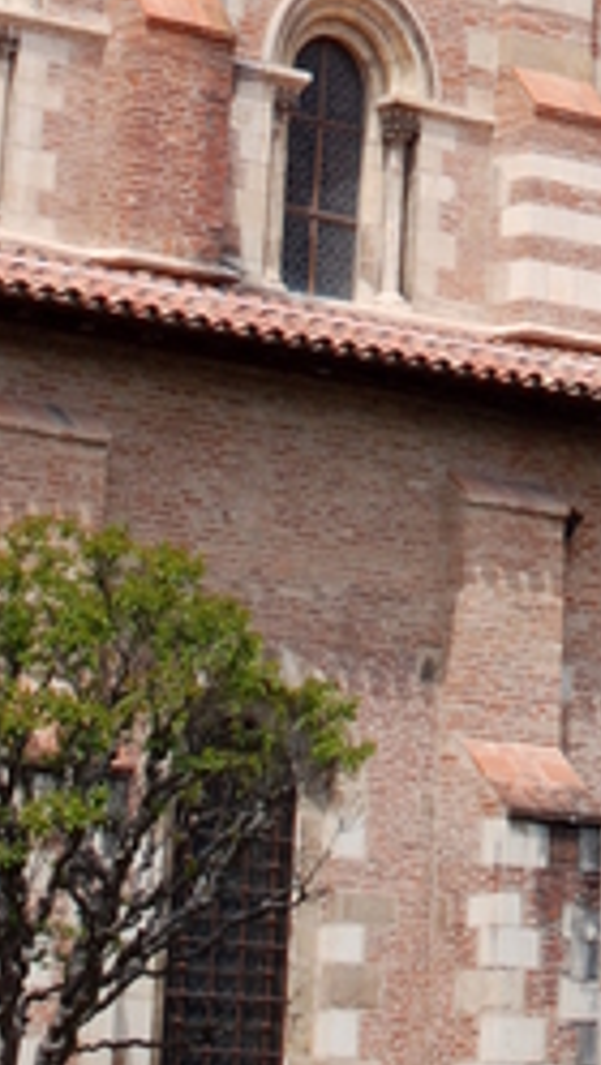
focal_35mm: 175
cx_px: 751
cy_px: -850
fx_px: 4949
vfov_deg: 11.4
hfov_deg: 6.9
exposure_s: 1/250
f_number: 8
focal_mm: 27
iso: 100
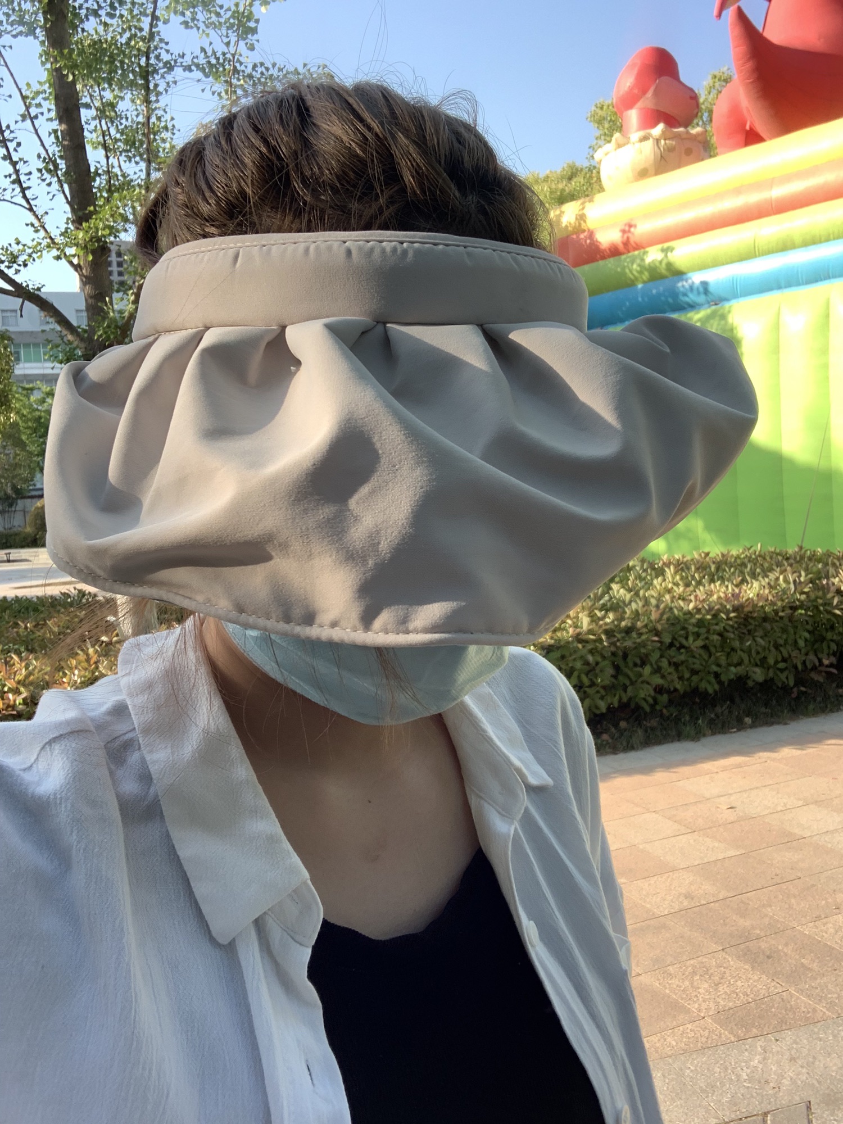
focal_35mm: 32
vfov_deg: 56.8
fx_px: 1039
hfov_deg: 44.2
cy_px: 562
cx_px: 422
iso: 20
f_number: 2.2
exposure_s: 1/122
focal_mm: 2.87
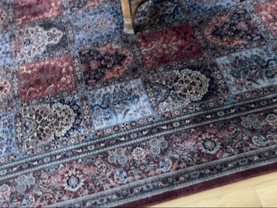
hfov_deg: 63.4
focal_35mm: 28
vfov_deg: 49.8
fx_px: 224
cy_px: 104
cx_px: 138
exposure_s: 1/428
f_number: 1.8
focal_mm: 4
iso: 20
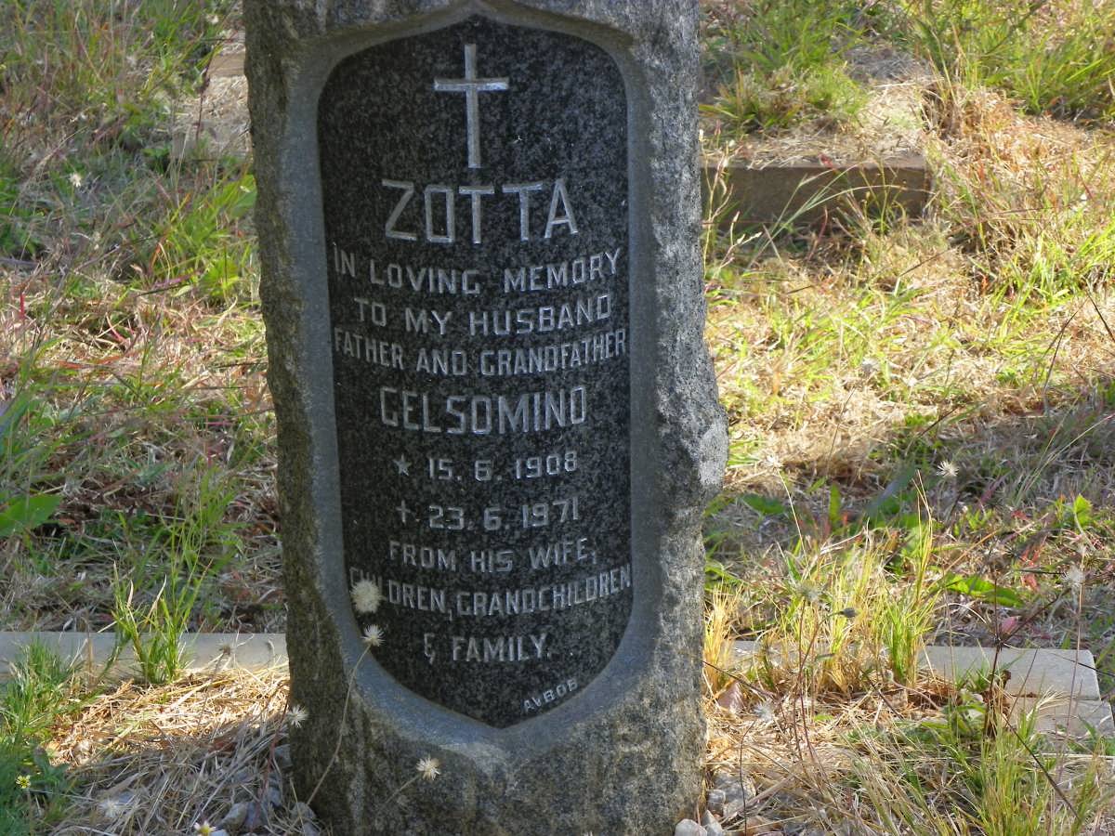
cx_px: 558
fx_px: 3672
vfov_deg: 13.0
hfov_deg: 17.3
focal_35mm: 114
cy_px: 418
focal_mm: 20.2
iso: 64
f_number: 4
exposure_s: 1/100
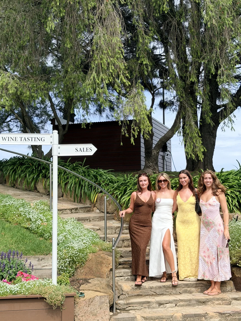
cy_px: 154
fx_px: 501
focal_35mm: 54
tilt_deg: +7.0
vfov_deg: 35.5
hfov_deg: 27.0
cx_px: 124
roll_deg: +0.2
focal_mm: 6.76
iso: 64
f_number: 1.78
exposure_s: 1/3226
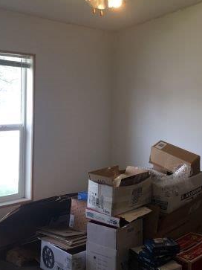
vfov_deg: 39.6
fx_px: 374
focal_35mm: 48
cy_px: 114
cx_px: 158
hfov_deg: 29.6
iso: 40
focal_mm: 4.15
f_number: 2.2
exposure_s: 1/60
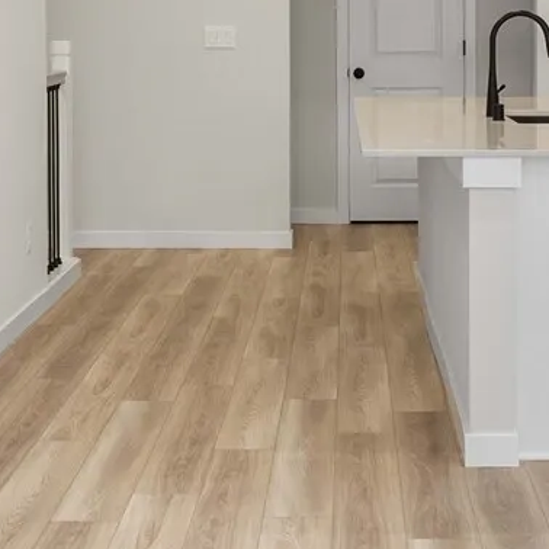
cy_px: 76
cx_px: 336
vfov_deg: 21.3
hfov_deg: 21.6
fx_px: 1435
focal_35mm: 80
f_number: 7.1
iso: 1000
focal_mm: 21
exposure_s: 1/10
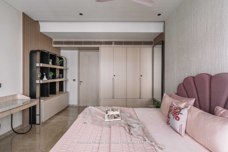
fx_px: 108
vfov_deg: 70.4
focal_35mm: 17
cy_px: 76
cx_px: 114
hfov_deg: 93.3
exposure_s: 1/1.67
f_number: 8
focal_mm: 17
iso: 160
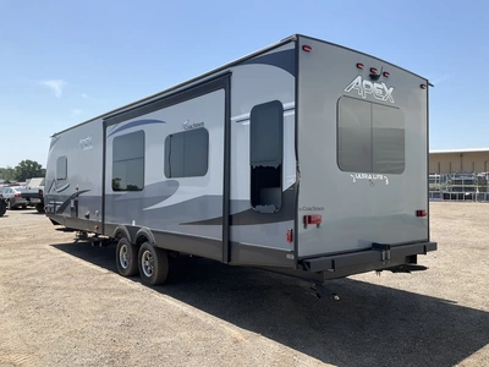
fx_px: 410
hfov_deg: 61.7
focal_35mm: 29
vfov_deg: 48.2
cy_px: 184
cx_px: 244
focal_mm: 3
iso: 25
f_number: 1.8
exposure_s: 1/1311
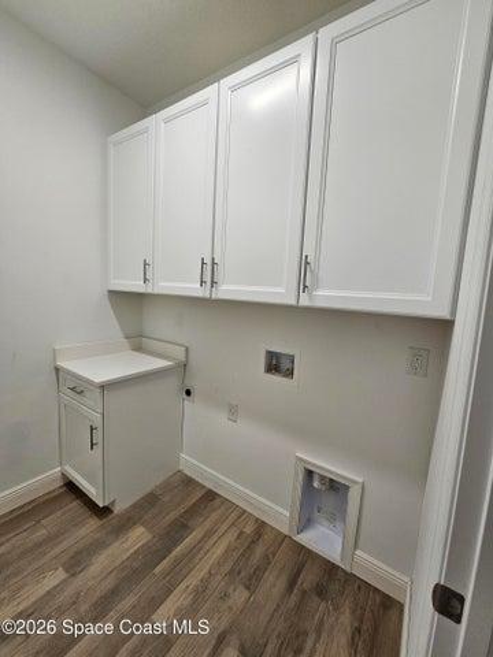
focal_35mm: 13
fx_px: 247
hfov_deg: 89.9
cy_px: 328
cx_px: 246
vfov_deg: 106.2
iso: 64
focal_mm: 2.2
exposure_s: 1/60
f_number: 2.2
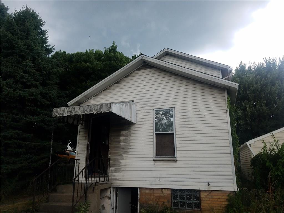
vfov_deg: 53.1
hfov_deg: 67.3
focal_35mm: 26
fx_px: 213
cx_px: 142
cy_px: 106
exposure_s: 1/448
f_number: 1.7
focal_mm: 4.2
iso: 50
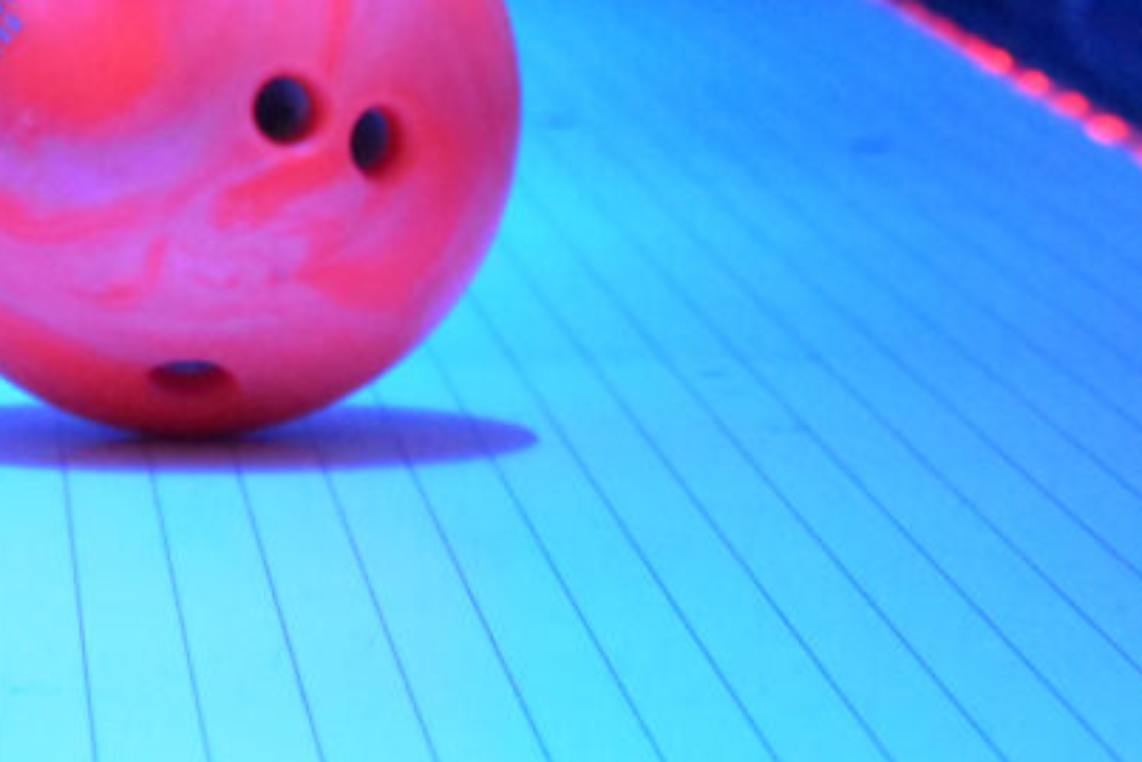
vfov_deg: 5.1
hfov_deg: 7.7
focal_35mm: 267
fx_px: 8472
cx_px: 142
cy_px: 55
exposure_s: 1/125
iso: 12800
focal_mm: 70
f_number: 5.3
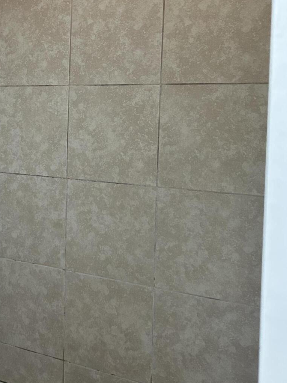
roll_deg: -1.6
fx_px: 564
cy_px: 150
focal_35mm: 51
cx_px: 30
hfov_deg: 27.6
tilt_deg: -3.4
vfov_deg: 37.3
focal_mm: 5.7
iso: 400
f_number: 1.5
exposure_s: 1/60
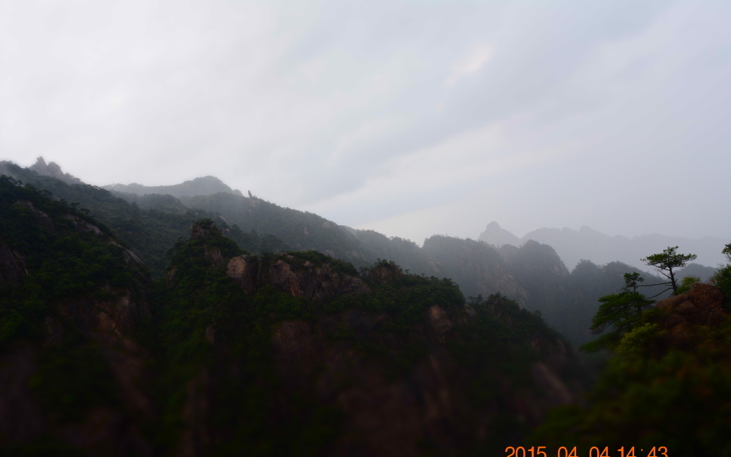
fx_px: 618
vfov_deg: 40.6
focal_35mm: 31
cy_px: 244
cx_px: 369
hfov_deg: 61.2
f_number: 10
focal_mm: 20
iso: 220
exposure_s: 1/60
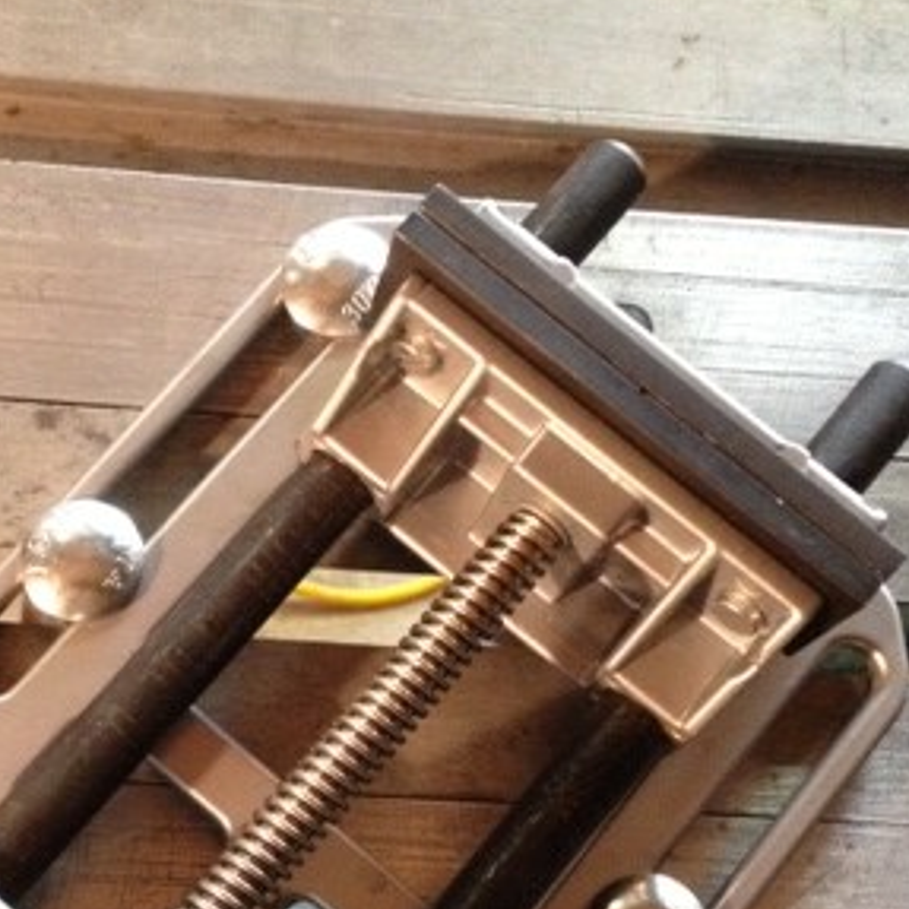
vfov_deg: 24.9
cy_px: 621
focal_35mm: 69
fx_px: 2050
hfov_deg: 24.9
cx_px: 320
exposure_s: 1/15
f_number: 2.4
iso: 400
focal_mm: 4.28
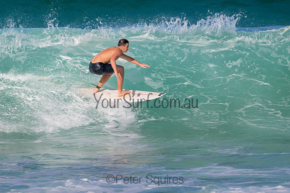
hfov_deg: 2.4
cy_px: 72
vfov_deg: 1.6
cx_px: 127
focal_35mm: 862
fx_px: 6948
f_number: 11
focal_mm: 630
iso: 1000
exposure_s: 1/2000
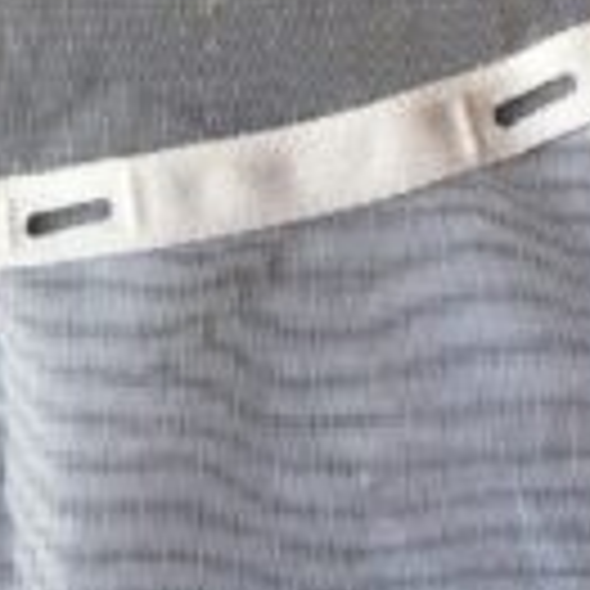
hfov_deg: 14.5
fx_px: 2256
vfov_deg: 14.9
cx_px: -81
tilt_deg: -84.5
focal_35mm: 117
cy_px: 410
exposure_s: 1/50
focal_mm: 4.15
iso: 25
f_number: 2.2
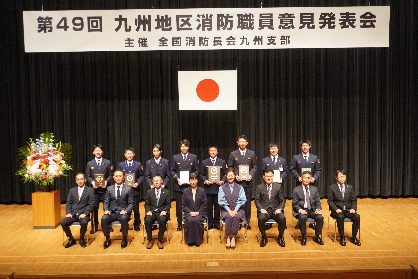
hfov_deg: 49.6
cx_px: 209
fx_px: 453
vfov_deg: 34.2
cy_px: 140
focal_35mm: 39
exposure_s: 1/160
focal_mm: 26
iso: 3200
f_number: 4.5
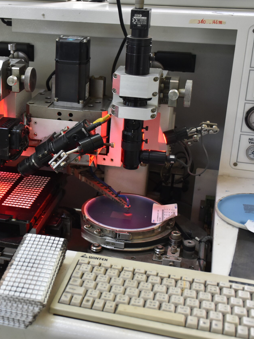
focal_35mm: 57
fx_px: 558
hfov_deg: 25.2
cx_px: 50
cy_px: 167
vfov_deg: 33.8
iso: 800
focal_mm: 26
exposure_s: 1/50
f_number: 4.5
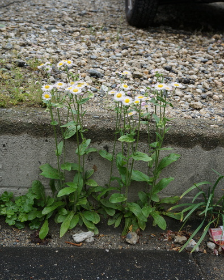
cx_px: 113
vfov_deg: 44.8
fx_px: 340
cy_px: 134
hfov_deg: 36.5
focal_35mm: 41
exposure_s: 1/80
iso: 100
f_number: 5
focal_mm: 24
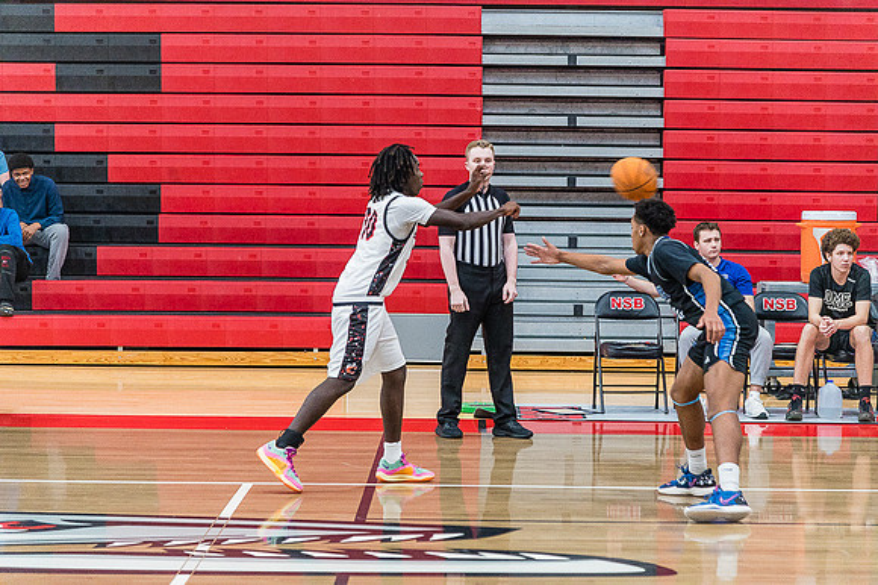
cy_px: 292
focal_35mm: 120
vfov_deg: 11.4
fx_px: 2925
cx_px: 439
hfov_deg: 17.1
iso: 5000
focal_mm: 120
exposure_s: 1/320
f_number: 4
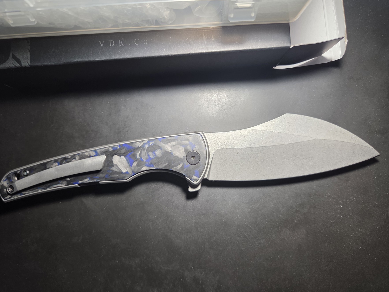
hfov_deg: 69.3
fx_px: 281
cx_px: 183
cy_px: 143
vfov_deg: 54.9
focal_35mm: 25
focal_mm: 5.4
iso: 125
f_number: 1.8
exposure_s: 1/61.3
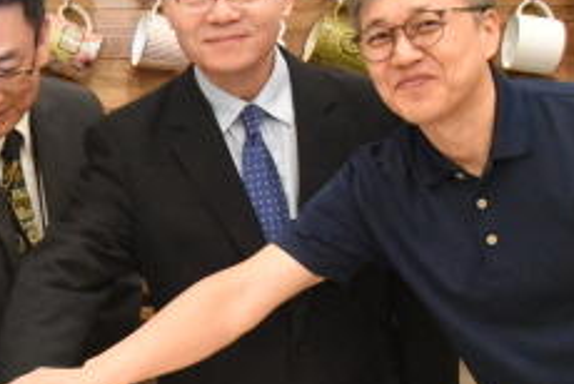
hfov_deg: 15.3
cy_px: 229
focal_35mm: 132
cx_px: 40
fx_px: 2107
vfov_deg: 10.4
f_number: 5.6
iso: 12800
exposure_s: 1/125
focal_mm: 38
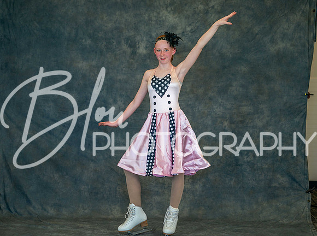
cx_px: 145
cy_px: 114
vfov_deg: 14.9
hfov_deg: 20.0
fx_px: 901
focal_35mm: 99
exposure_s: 1/160
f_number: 2
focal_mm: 85
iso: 200
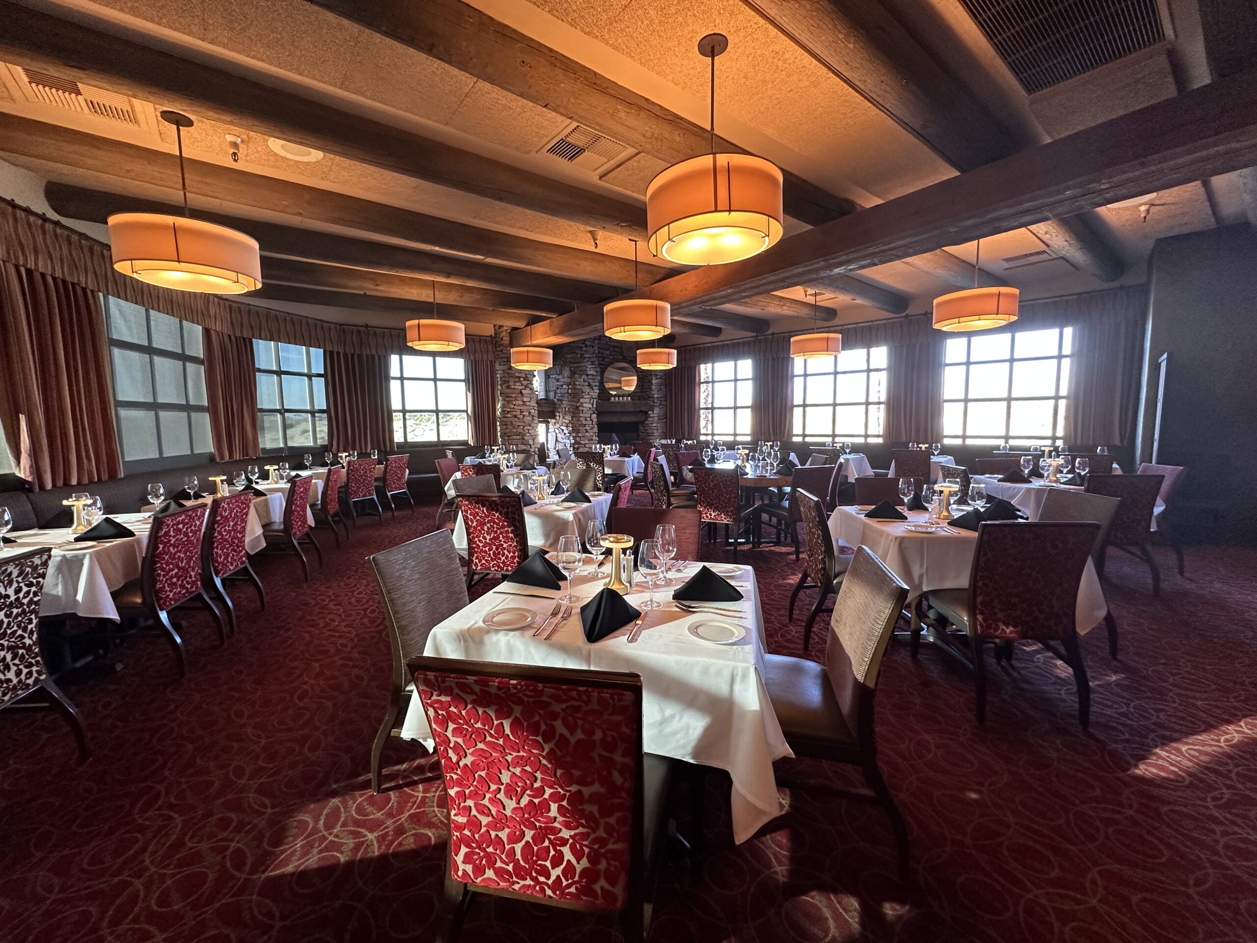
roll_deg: +0.7
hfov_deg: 102.1
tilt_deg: -6.3
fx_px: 508
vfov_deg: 85.7
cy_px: 472
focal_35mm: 14
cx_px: 628
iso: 250
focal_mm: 2.22
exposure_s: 1/60
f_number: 2.2
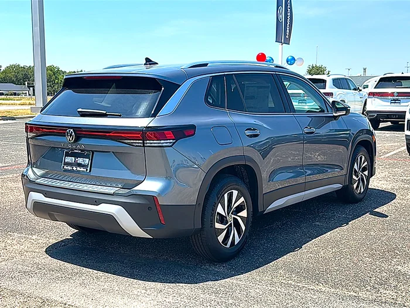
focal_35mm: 38
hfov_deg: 49.0
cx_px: 205
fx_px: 450
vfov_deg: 37.7
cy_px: 154
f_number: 1.78
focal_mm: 6.86
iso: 80
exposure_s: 1/3077
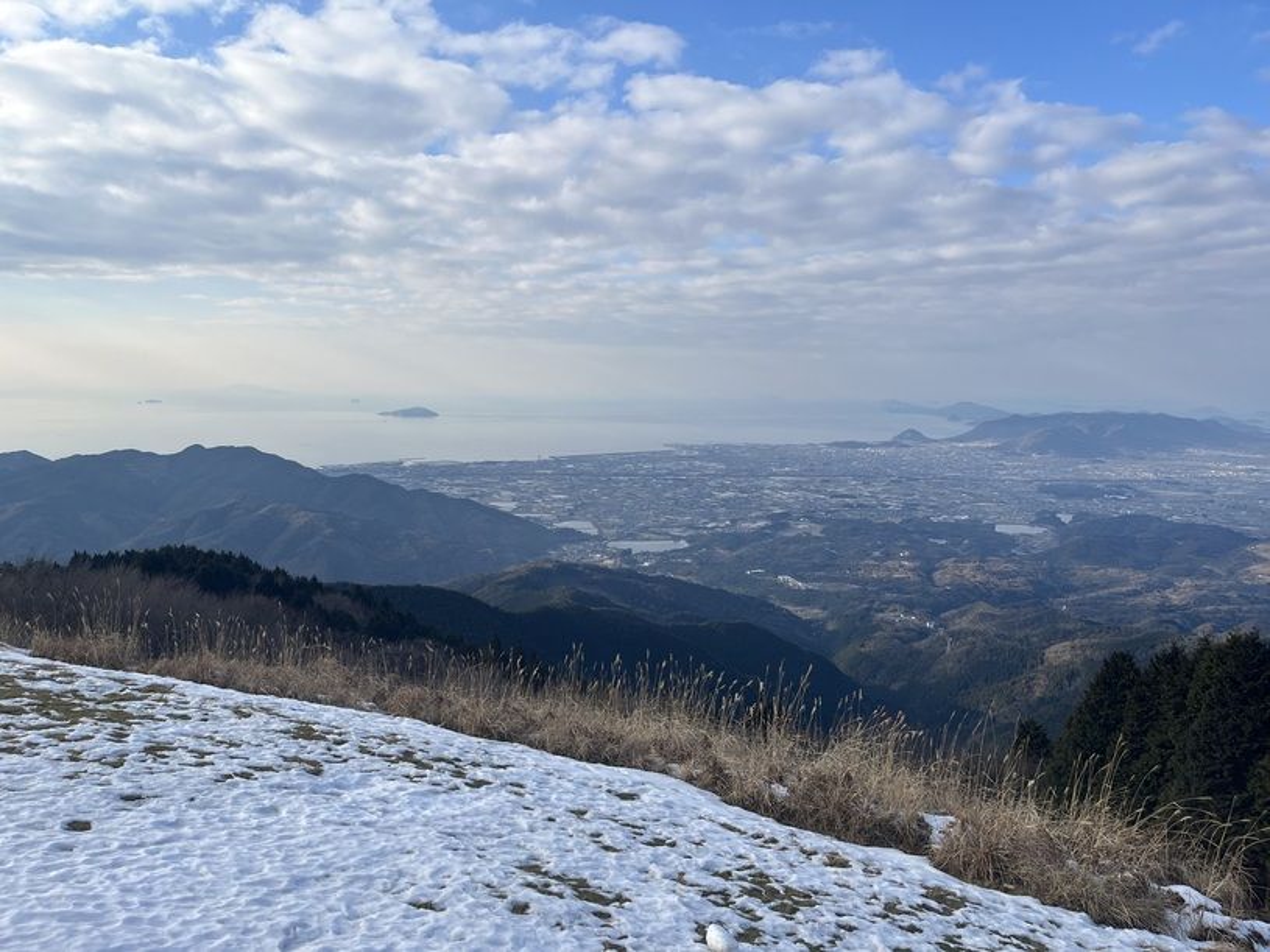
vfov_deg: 53.1
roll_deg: -0.2
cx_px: 635
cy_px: 476
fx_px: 954
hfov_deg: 67.3
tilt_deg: -6.3
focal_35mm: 26
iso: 50
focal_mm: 5.1
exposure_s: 1/3135
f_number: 1.6
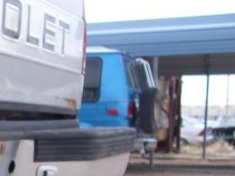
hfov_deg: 16.7
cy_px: 229
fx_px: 733
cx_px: -109
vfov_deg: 13.2
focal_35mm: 108
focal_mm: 6.3
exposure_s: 1/400
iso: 80
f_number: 3.1
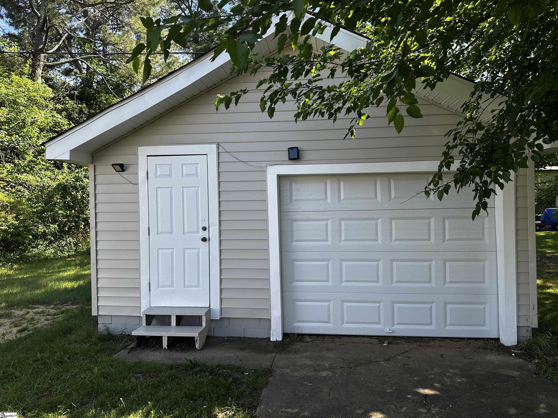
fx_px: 387
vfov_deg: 56.8
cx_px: 279
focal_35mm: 24
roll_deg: +0.1
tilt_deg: -0.1
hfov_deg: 71.6
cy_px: 209
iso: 80
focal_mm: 6.86
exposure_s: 1/785
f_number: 1.78
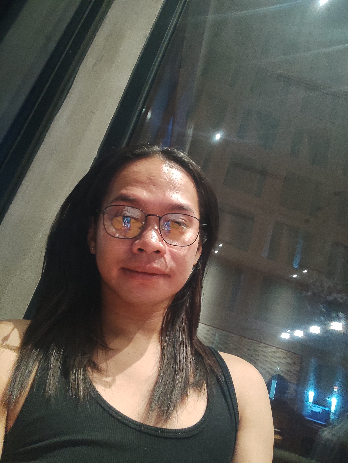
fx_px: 268
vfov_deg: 81.7
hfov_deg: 66.0
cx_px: 174
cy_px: 232
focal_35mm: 20
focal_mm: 3.49
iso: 548
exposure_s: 1/20
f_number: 2.45
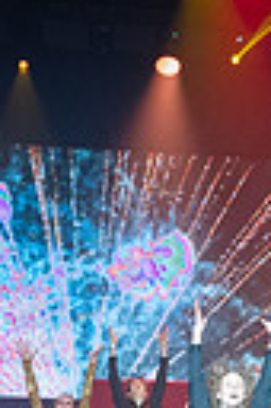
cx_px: 189
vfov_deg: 16.8
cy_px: 492
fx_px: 1325
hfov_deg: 11.7
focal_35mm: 117
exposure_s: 1/200
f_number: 2.8
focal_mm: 24
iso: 5000
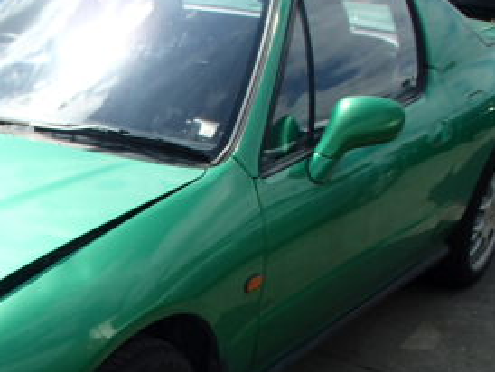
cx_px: 14
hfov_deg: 26.5
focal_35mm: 70
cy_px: 336
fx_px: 1002
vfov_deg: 20.6
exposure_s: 1/100
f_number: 11
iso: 100
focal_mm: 5.4
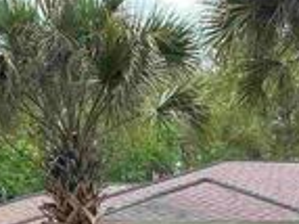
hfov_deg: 21.3
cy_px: 353
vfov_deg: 14.9
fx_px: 785
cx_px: 232
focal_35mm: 91
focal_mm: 4.25
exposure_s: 1/1034
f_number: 1.8
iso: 32
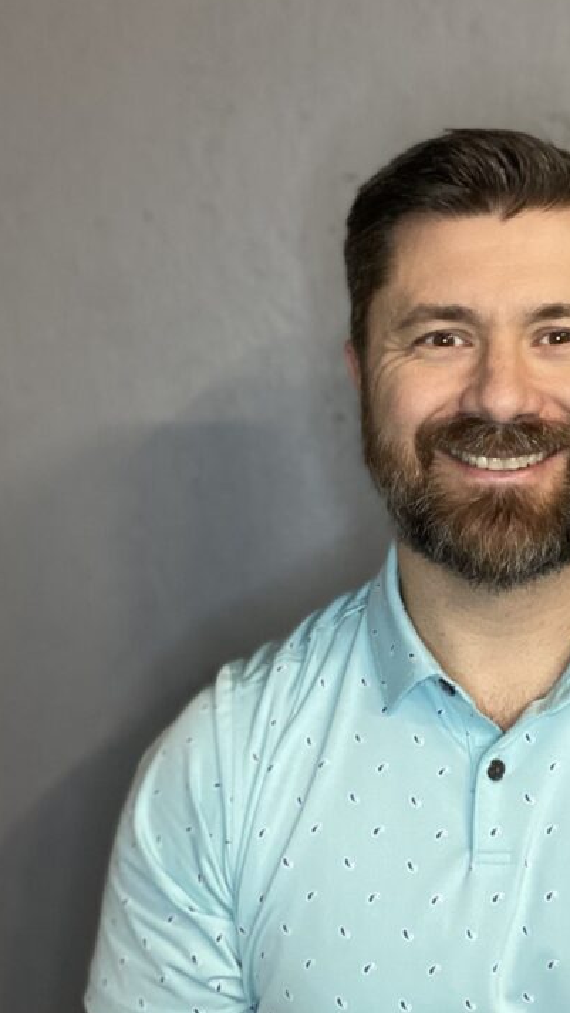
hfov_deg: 24.8
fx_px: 1262
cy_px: 504
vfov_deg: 43.7
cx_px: 493
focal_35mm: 47
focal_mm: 2.71
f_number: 2.2
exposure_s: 1/30
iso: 320
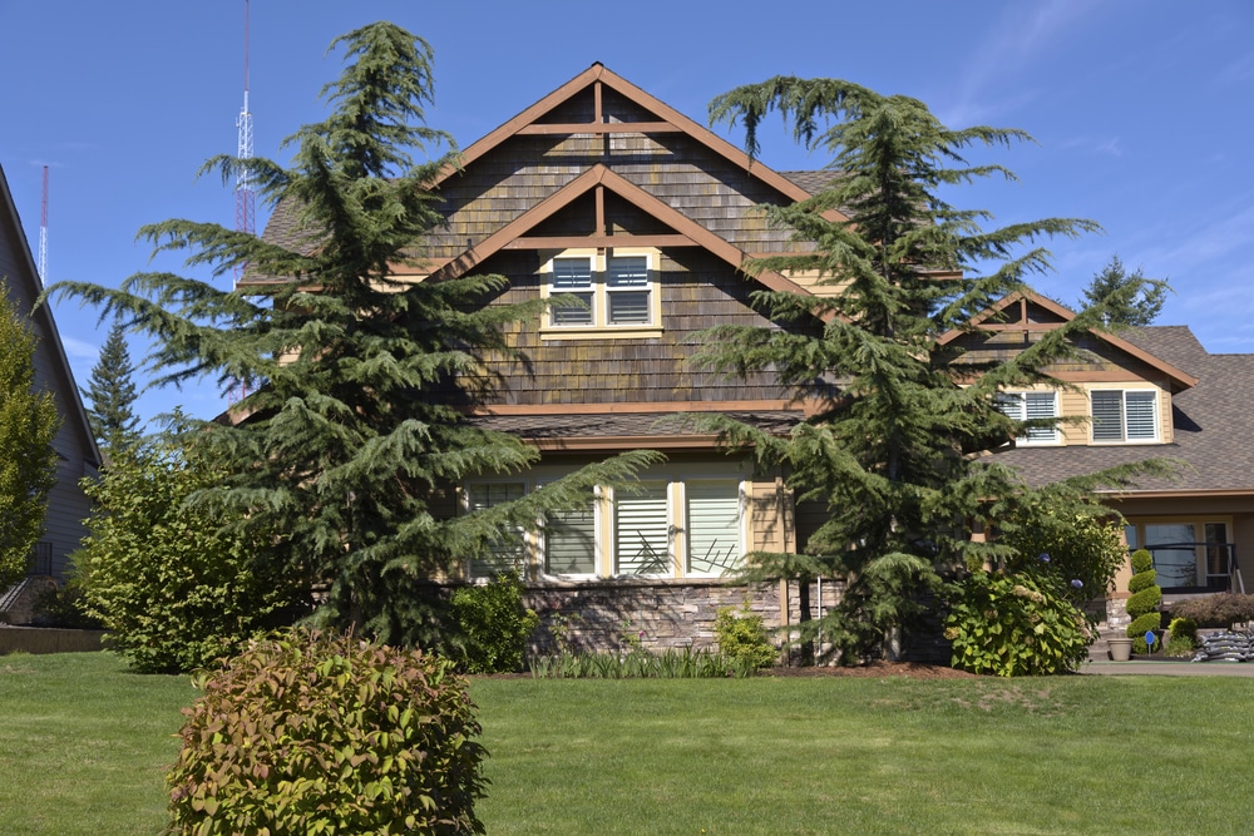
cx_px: 627
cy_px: 418
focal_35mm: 48
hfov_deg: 41.1
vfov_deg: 28.1
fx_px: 1672
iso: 80
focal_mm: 48
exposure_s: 1/200
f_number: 7.1
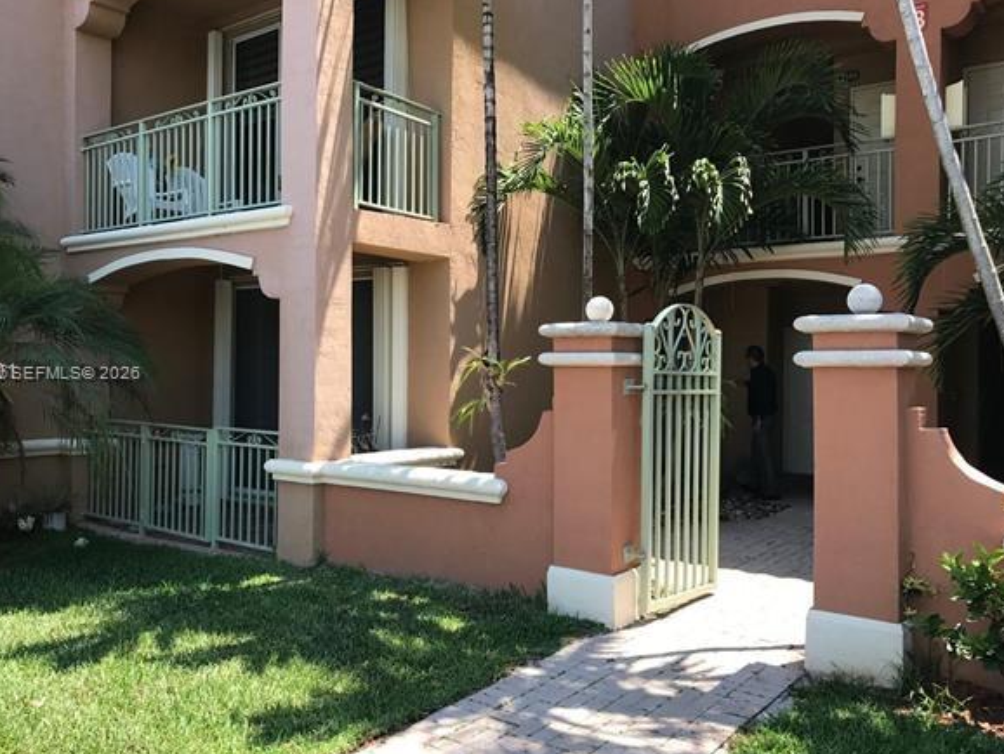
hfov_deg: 58.2
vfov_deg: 45.5
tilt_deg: +0.8
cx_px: 459
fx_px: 899
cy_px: 374
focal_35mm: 31
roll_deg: -0.5
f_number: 1.8
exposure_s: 1/598
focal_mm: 3.99
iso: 20
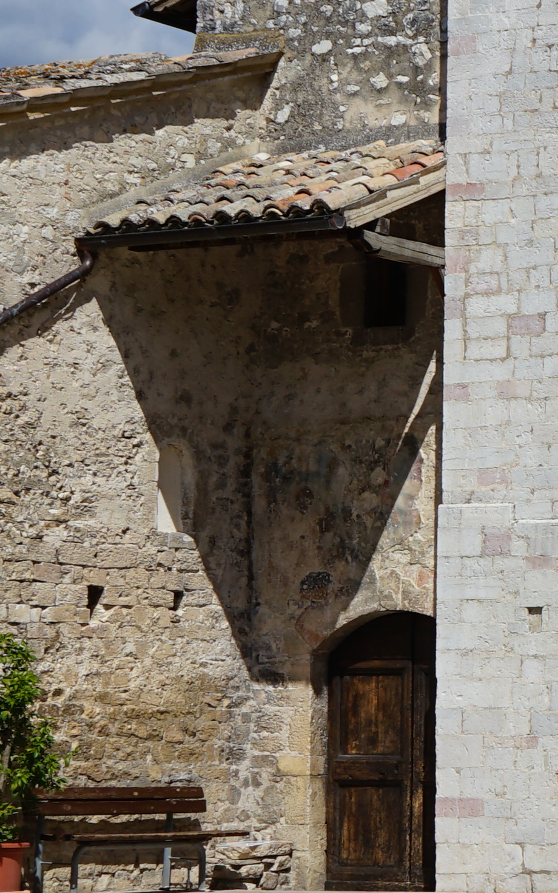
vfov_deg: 15.7
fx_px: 3235
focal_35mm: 133
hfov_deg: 9.3
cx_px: 1098
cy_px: 479
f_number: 14
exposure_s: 1/200
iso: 100
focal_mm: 32
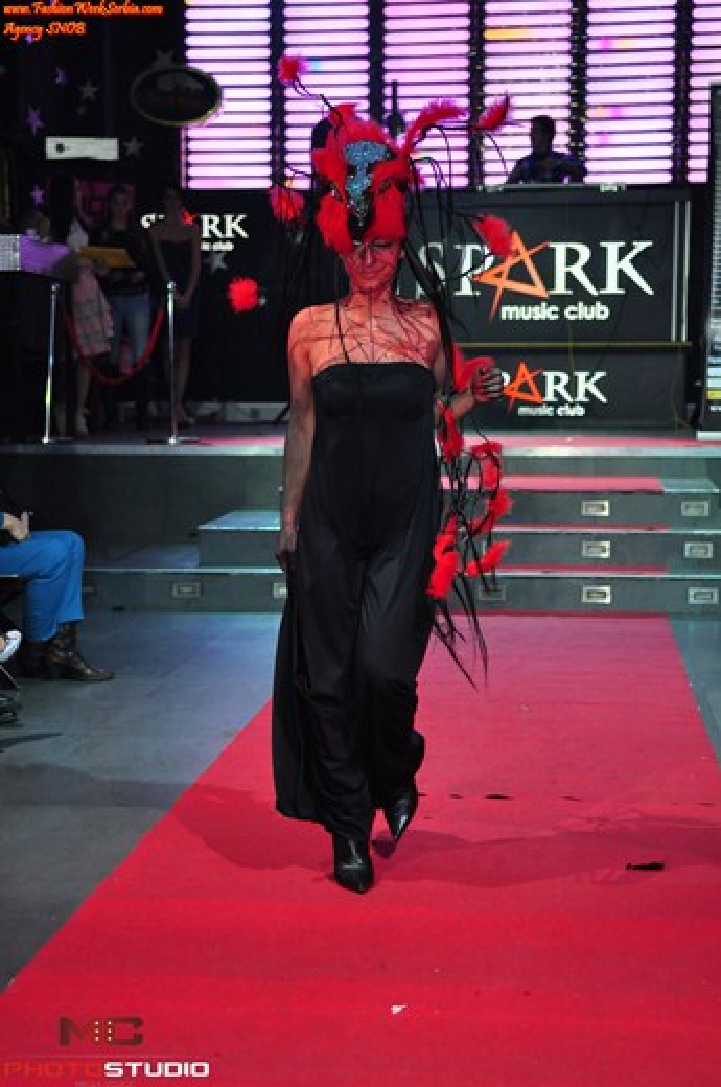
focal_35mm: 60
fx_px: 1808
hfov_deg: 22.5
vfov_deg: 33.4
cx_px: 360
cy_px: 544
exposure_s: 1/160
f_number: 2.8
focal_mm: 40
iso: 800
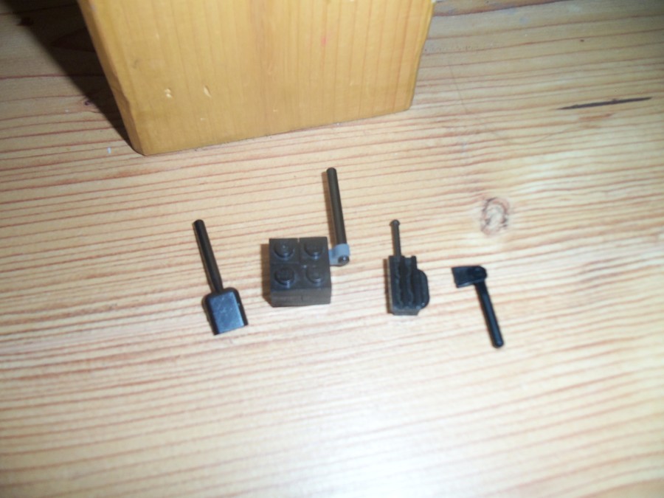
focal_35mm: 29
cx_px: 332
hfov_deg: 61.7
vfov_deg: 48.2
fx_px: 556
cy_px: 249
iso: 100
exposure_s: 1/30
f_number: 3.4
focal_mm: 5.2
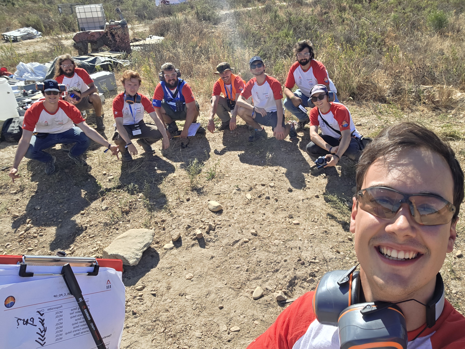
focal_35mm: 27
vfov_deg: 51.4
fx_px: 363
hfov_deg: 65.2
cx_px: 251
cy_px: 174
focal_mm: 3.3
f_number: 2.2
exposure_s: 1/650
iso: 25
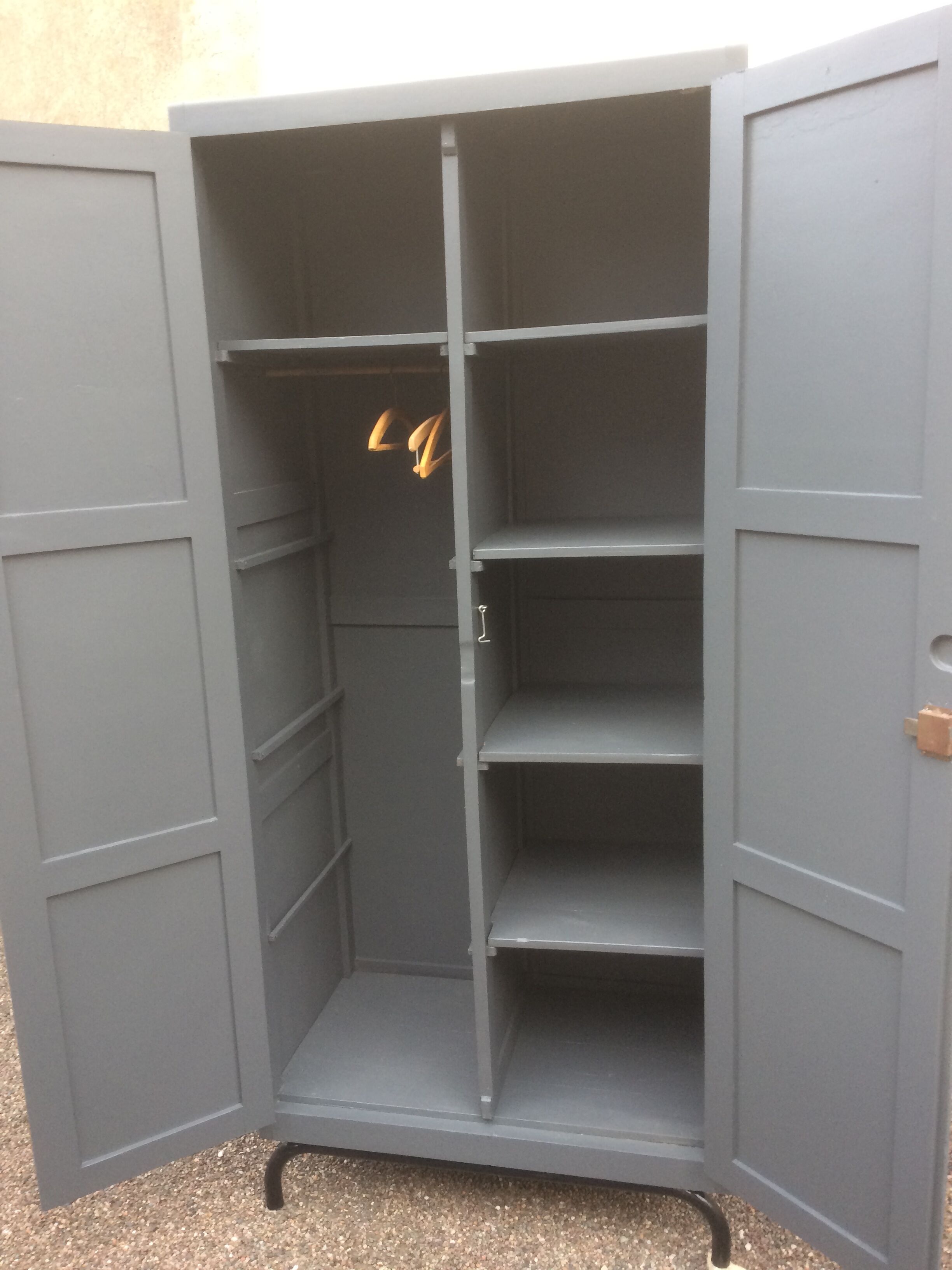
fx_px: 1063
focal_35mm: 29
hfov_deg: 48.2
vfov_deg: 61.7
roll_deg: +2.9
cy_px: 635
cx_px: 476
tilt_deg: -8.6
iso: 125
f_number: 2.2
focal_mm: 4.15
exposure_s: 1/33
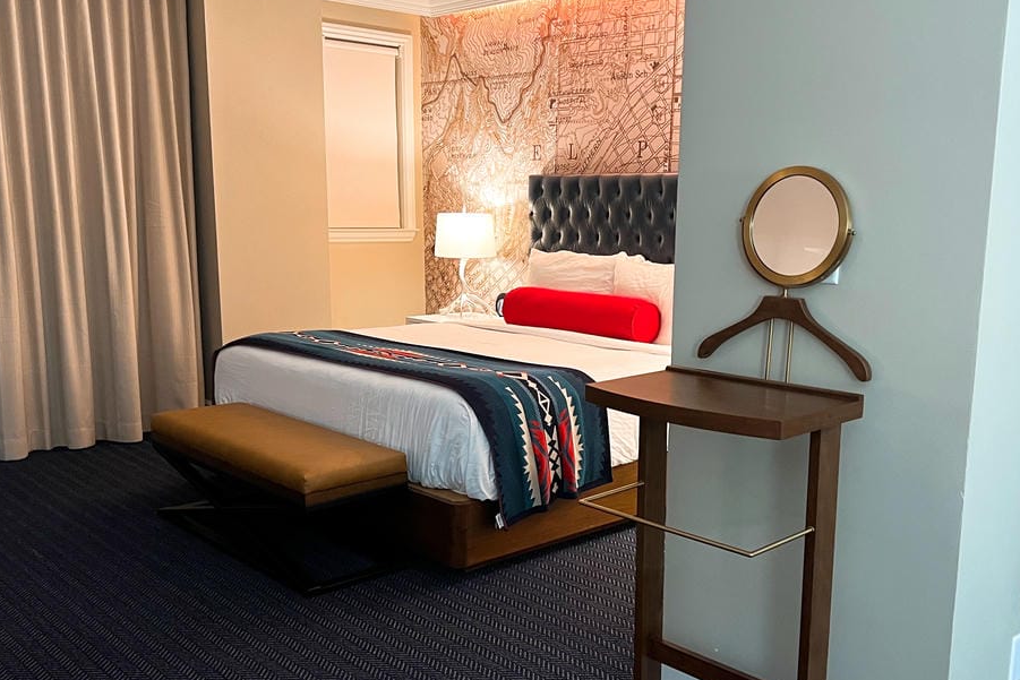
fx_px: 1020
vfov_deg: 36.8
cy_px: 382
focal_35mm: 36
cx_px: 549
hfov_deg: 53.1
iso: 400
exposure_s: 1/40
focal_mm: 5.7
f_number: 1.5
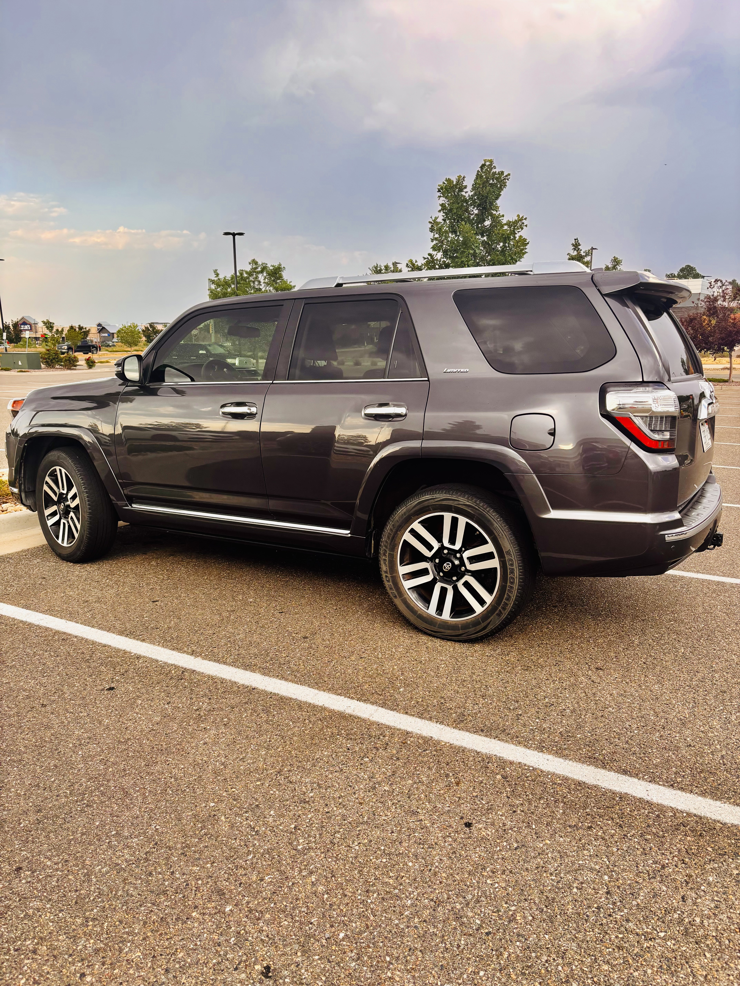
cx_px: 370
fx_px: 741
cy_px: 493
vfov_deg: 67.3
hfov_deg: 53.1
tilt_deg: -13.2
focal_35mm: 26
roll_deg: +0.5
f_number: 1.6
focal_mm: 5.96
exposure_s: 1/662
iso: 50
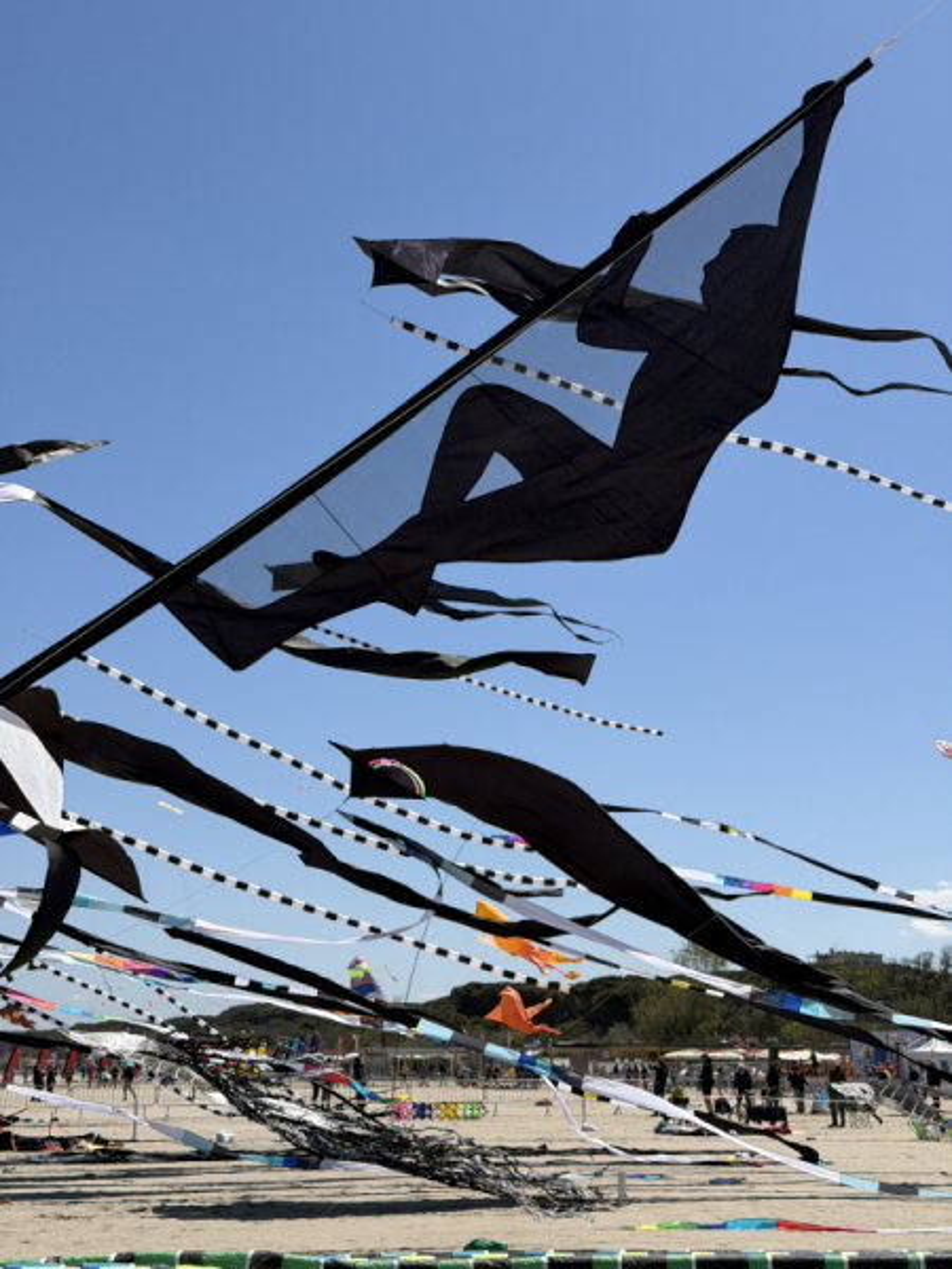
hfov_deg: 30.3
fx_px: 1760
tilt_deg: +13.9
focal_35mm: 48
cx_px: 476
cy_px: 634
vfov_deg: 39.7
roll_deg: -0.4
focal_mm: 6.76
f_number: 1.78
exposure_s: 1/7874
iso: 80
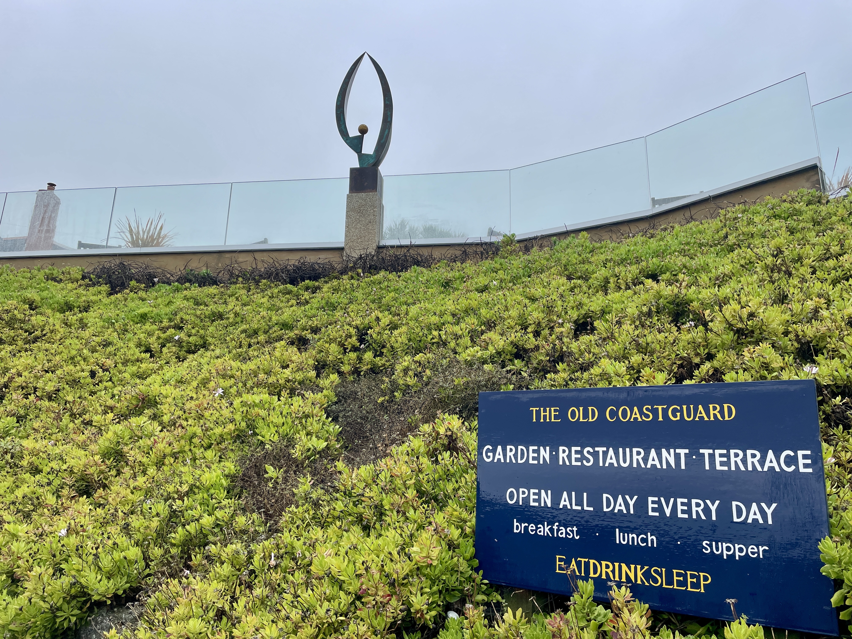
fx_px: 640
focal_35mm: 26
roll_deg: -1.5
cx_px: 426
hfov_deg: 67.3
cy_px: 320
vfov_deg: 53.1
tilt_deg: +16.0
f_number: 1.6
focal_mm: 4.2
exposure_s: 1/2304
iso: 32
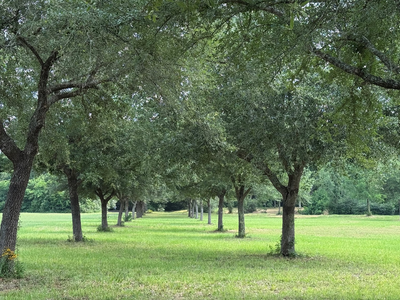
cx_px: 179
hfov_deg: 30.7
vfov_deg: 23.2
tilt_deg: -1.4
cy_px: 192
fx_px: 728
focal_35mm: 63
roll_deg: +0.6
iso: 64
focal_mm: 6.76
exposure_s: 1/685
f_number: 1.78
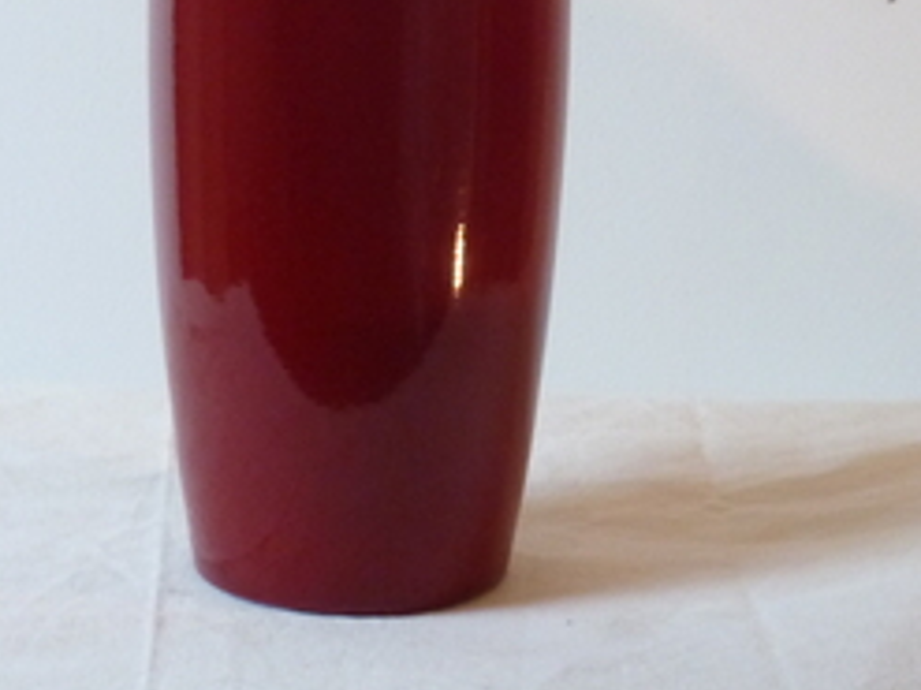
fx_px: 7180
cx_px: 518
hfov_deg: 7.3
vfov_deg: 5.5
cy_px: -78
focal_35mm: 270
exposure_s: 1/50
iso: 320
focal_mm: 18.2
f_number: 4.4
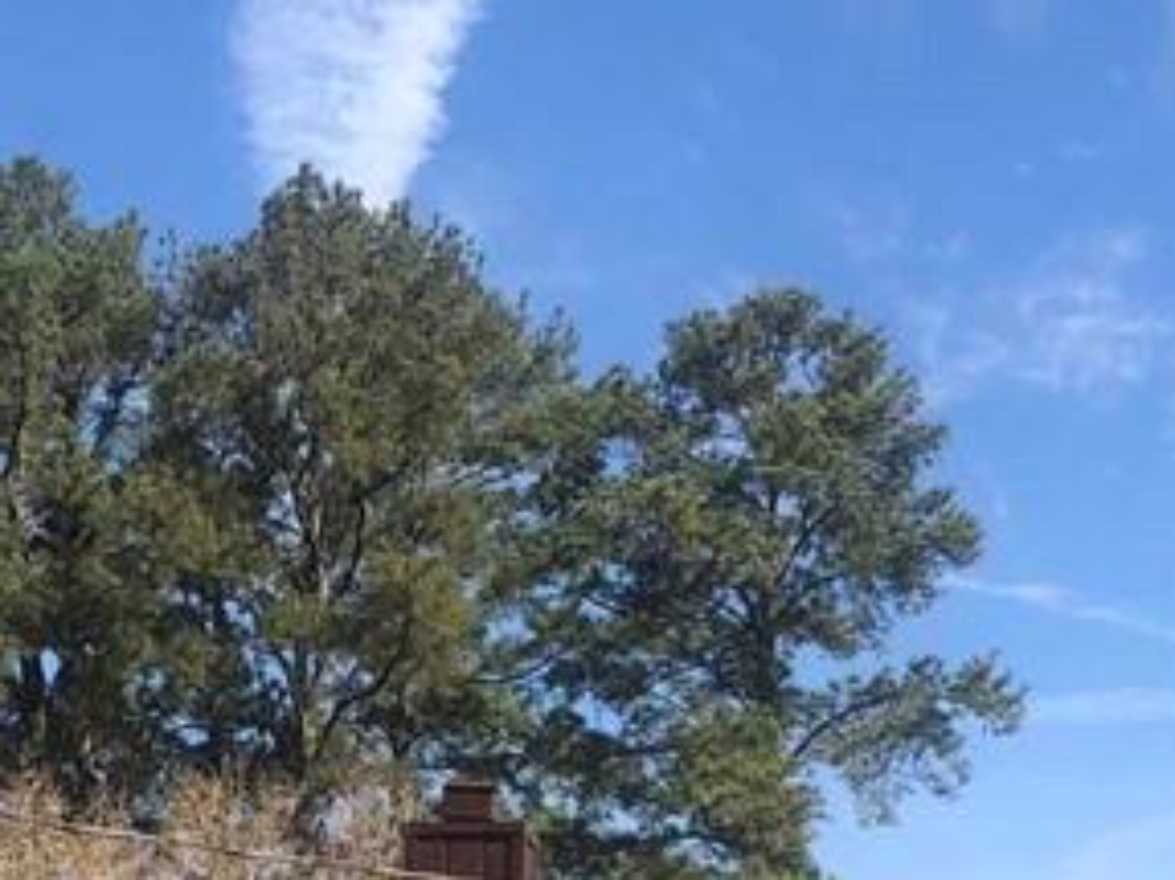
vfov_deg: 14.2
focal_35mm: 100
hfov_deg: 19.4
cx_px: 188
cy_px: 1146
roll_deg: -1.4
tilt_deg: +5.4
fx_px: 3393
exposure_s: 1/1350
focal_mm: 3.99
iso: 20
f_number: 1.8
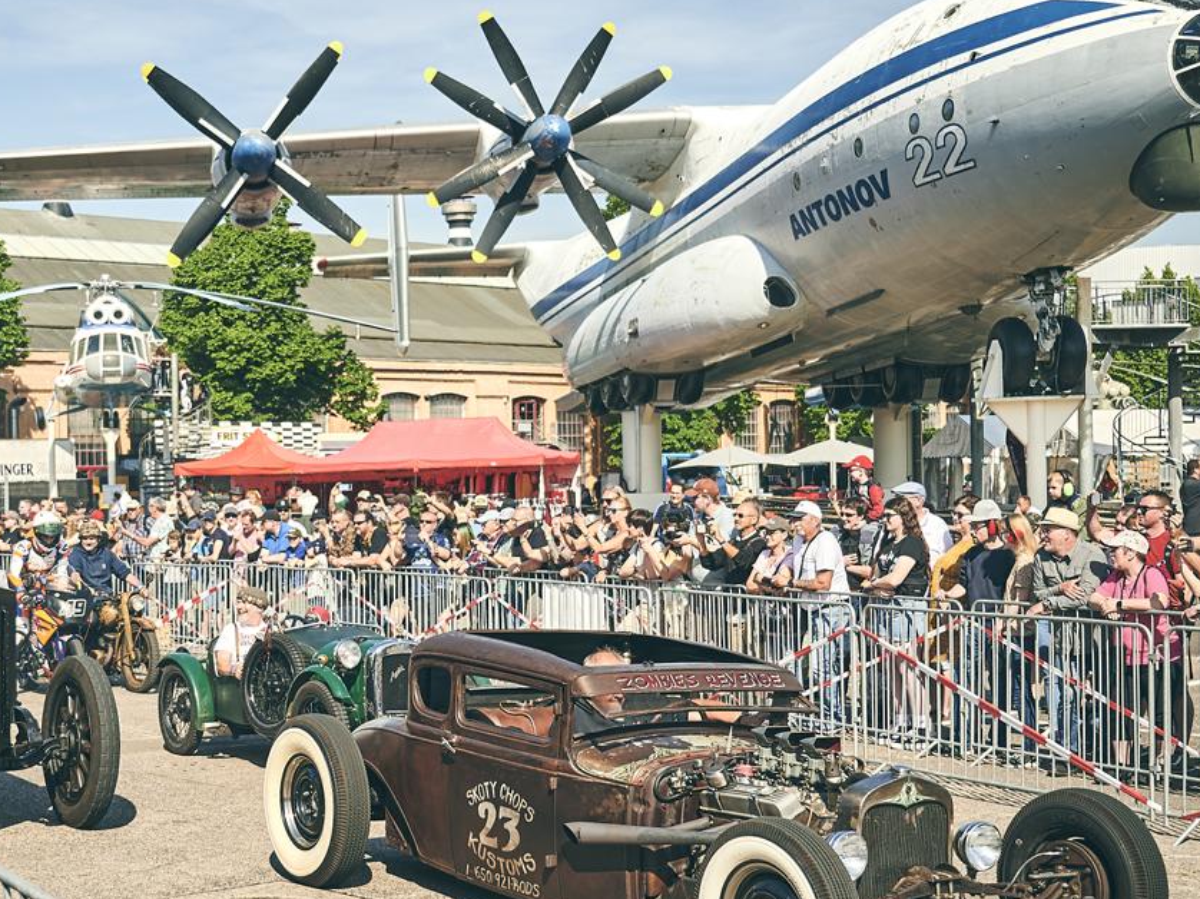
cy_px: 530
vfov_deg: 24.4
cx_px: 359
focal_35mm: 60
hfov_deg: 31.8
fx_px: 2079
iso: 100
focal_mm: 29
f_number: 2.8
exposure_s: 1/2000
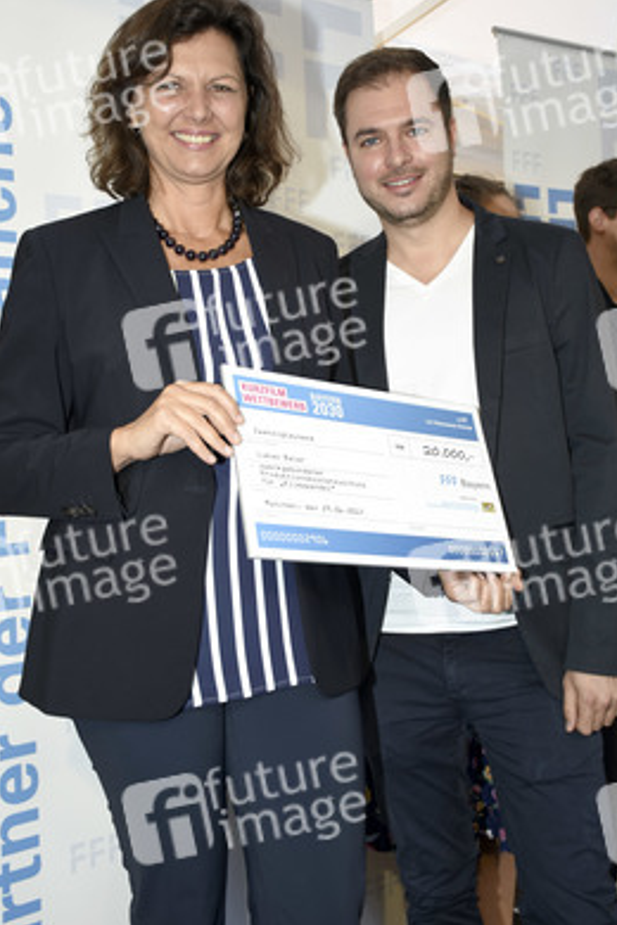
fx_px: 1028
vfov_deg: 48.5
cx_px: 313
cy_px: 453
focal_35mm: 40
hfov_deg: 33.4
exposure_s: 1/160
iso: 160
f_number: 3.8
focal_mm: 26
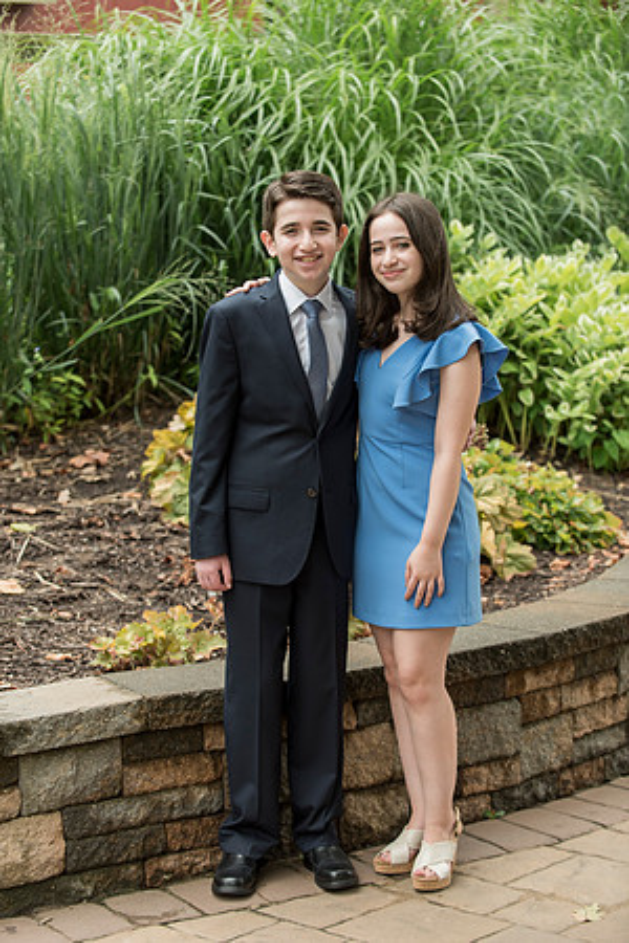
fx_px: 2149
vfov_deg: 24.8
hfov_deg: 16.7
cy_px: 472
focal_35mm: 82
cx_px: 314
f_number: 3.5
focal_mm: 82
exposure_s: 1/400
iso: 400
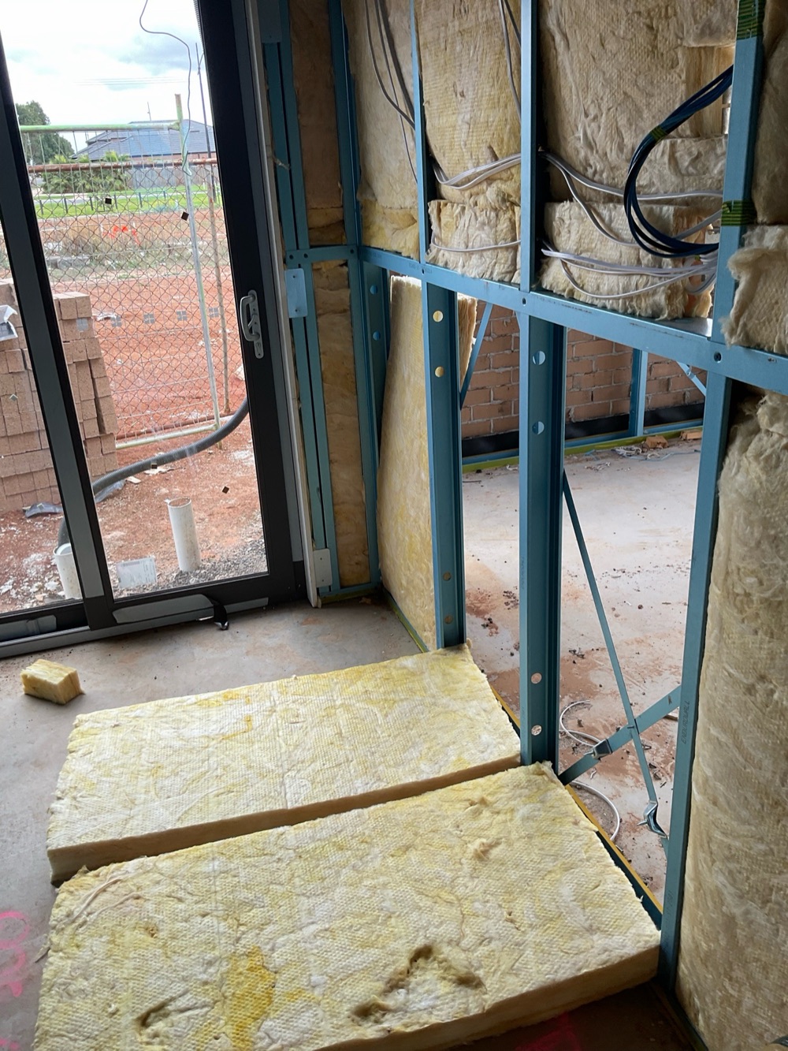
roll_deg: +3.6
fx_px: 880
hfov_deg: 48.2
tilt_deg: -22.5
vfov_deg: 61.7
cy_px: 526
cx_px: 394
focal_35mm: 29
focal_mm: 3
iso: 20
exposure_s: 1/120
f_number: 1.8
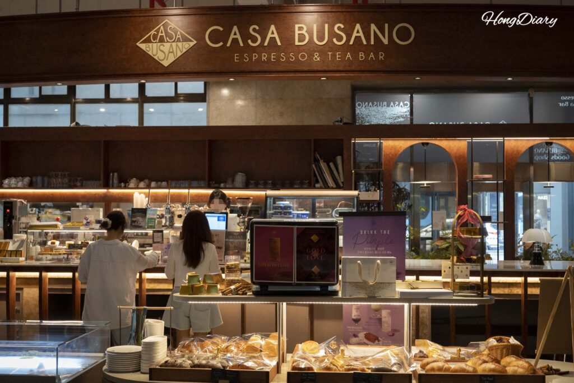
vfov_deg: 27.0
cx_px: 287
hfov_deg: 39.6
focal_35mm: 50
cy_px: 192
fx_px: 797
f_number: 5.6
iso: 4000
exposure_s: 1/160
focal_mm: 50
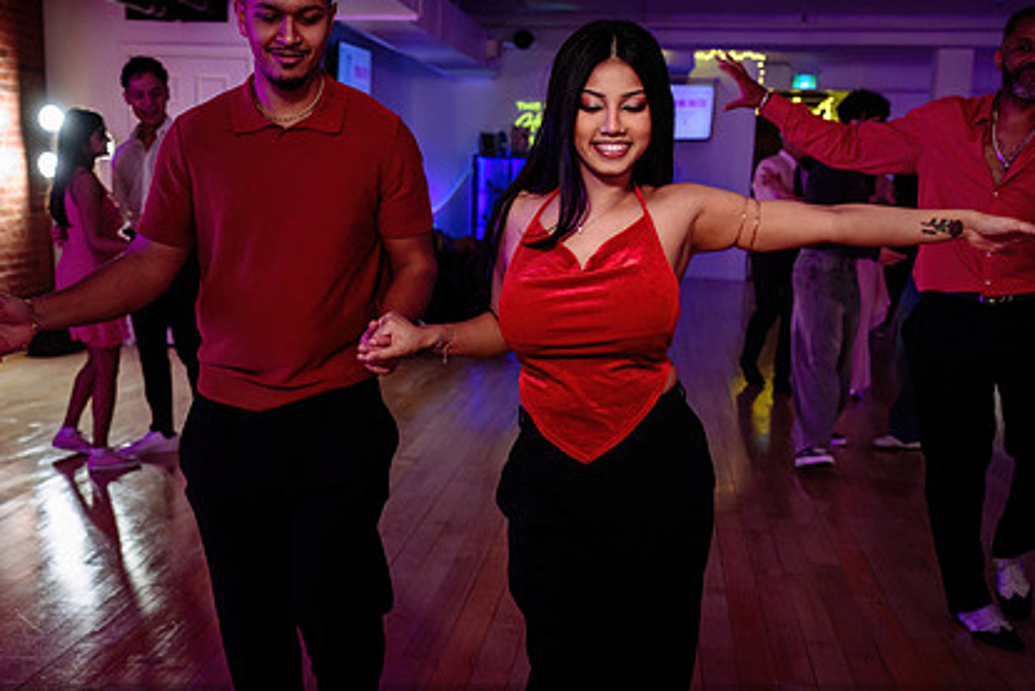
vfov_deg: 32.5
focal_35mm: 41
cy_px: 426
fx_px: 1179
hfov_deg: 47.3
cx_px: 452
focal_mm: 28
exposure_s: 1/200
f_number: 2.8
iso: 1600
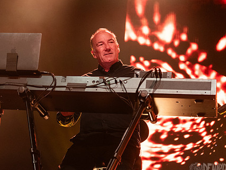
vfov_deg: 16.2
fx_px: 594
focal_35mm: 91
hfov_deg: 21.5
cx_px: 99
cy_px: 79
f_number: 3.2
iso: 2500
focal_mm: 70
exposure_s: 1/250
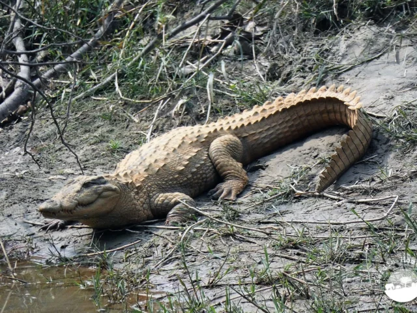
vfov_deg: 1.2
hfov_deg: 1.7
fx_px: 14456
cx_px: 208
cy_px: 156
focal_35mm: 1200
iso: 200
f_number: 5.9
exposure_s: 1/500
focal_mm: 215
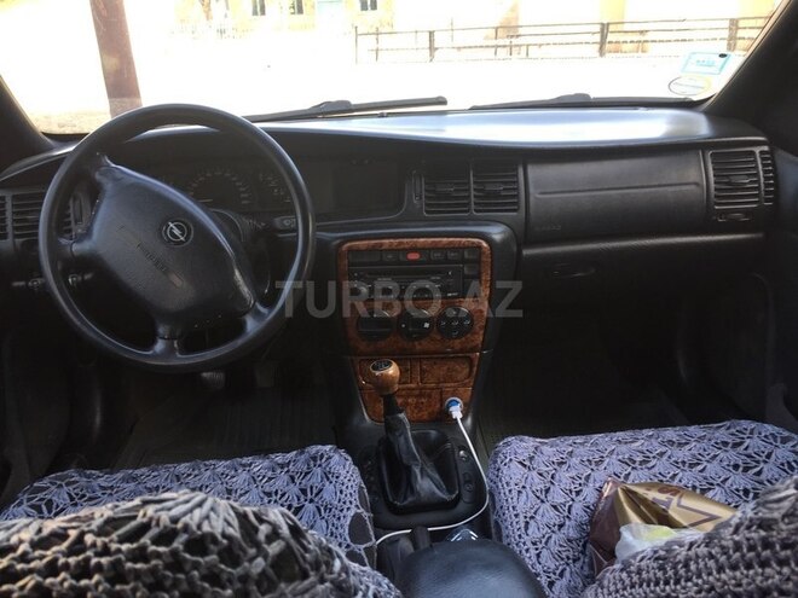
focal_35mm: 29
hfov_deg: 61.7
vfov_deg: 48.2
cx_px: 399
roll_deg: +1.9
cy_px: 299
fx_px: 669
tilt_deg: -23.7
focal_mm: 4.15
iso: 32
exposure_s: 1/100
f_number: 2.2
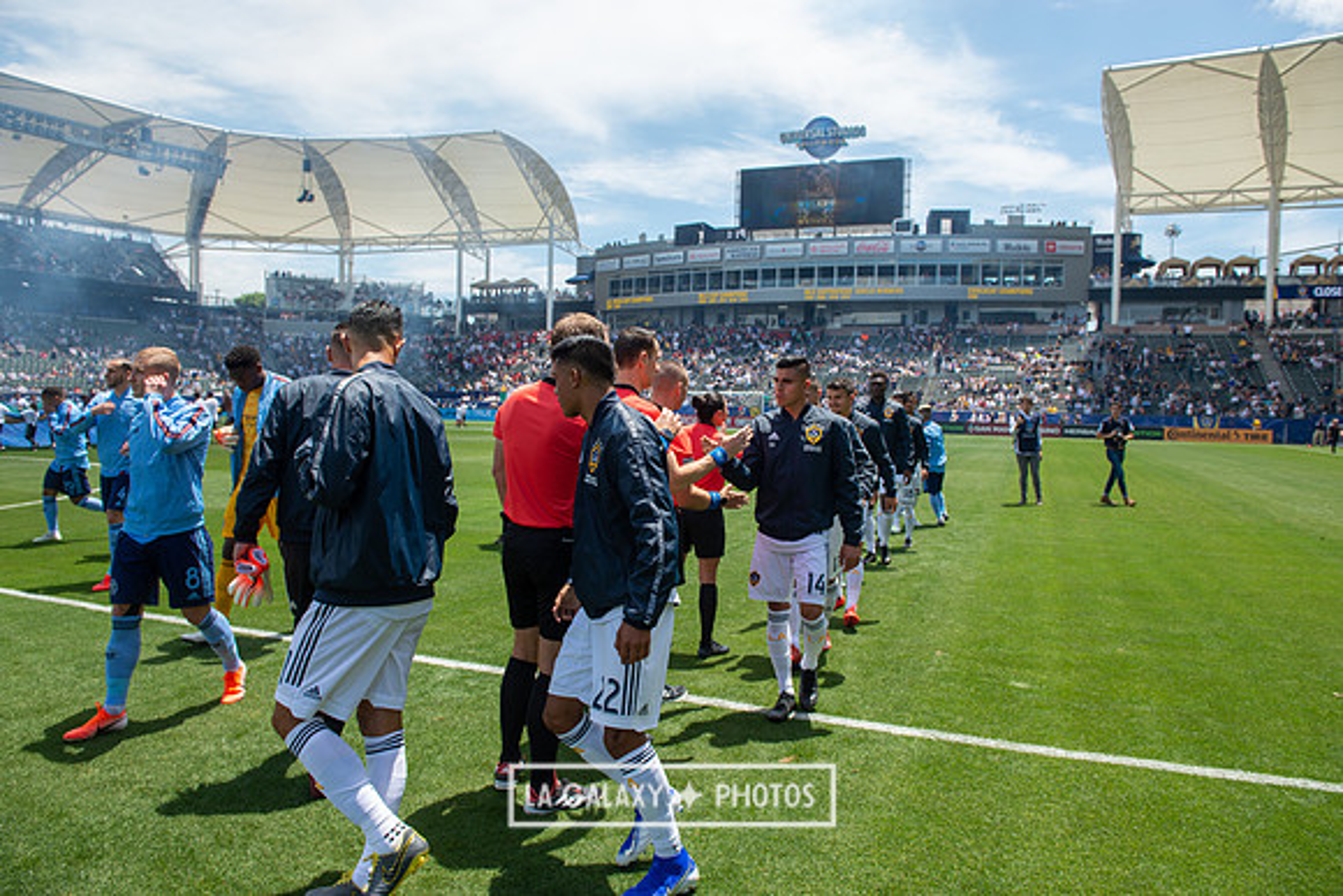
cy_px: 448
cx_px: 672
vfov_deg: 53.2
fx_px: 896
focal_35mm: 24
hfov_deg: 73.7
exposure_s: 1/640
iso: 200
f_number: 5.6
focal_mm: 24
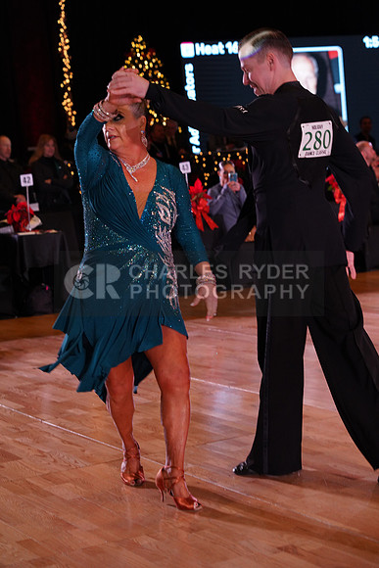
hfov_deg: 16.7
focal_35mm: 82
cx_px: 190
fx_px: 1294
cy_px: 284
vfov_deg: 24.8
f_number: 5
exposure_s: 1/200
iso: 2500
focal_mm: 82
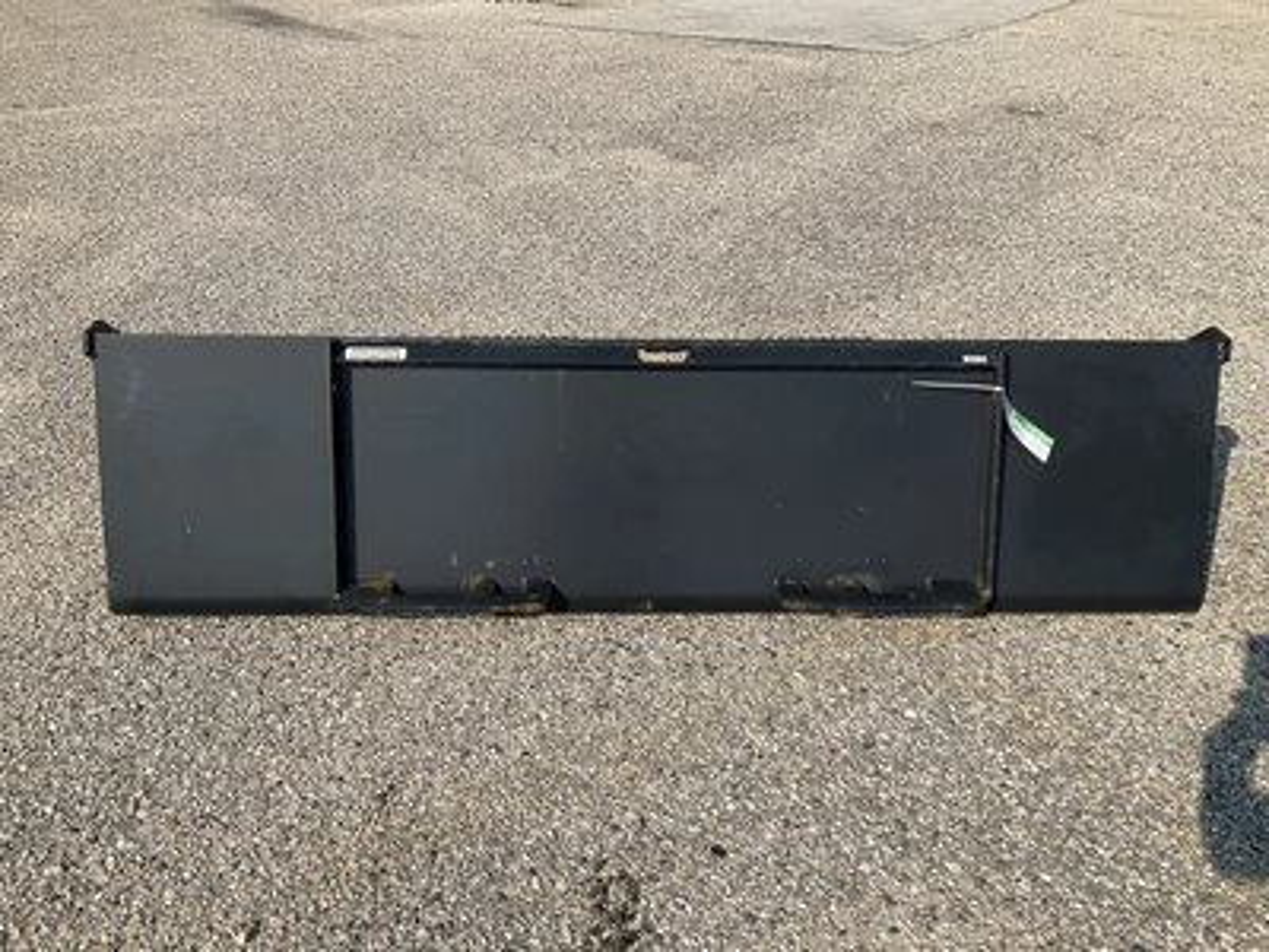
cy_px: 476
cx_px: 634
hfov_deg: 61.7
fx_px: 1063
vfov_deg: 48.2
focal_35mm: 29
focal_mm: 3
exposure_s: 1/1675
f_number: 1.8
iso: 25
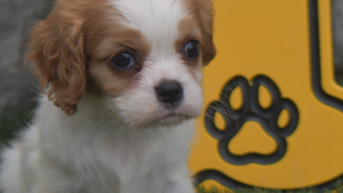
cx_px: 120
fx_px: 1401
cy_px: 123
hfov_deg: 13.9
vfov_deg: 7.9
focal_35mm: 154
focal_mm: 52
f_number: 5.6
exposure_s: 1/125
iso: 200
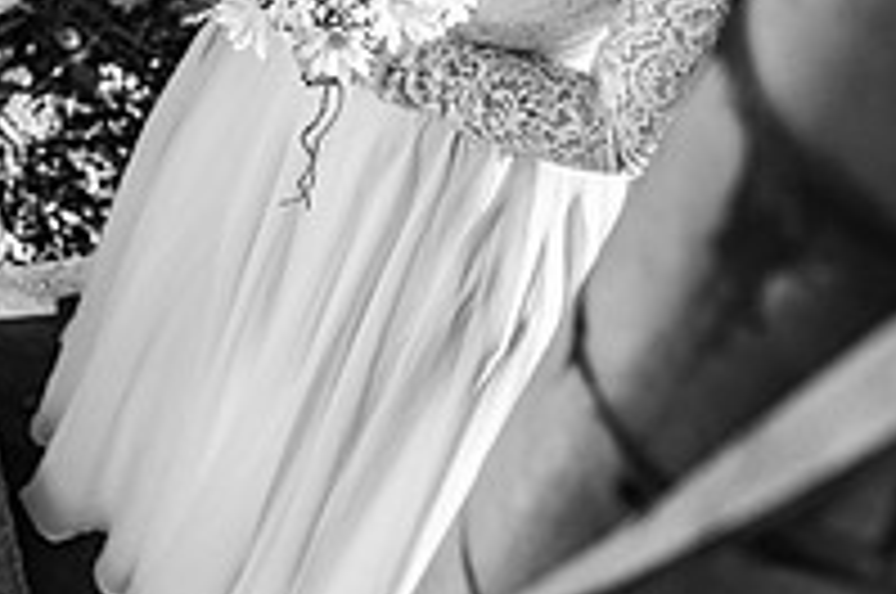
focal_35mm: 102
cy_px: -158
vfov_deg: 13.0
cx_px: 50
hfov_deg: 19.6
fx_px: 2535
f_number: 2.5
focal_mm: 35
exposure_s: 1/3200
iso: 100
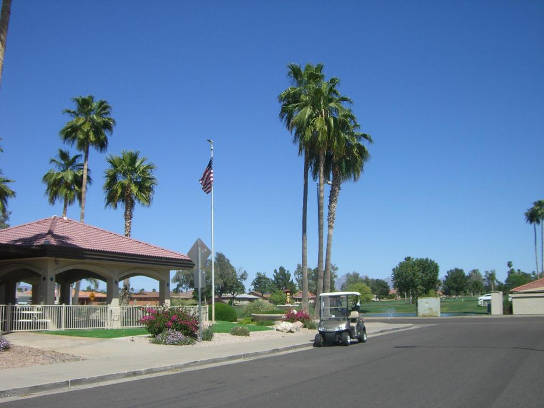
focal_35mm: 38
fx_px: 597
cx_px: 272
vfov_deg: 37.7
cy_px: 204
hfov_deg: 49.0
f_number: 4.3
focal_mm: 6.2
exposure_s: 1/800
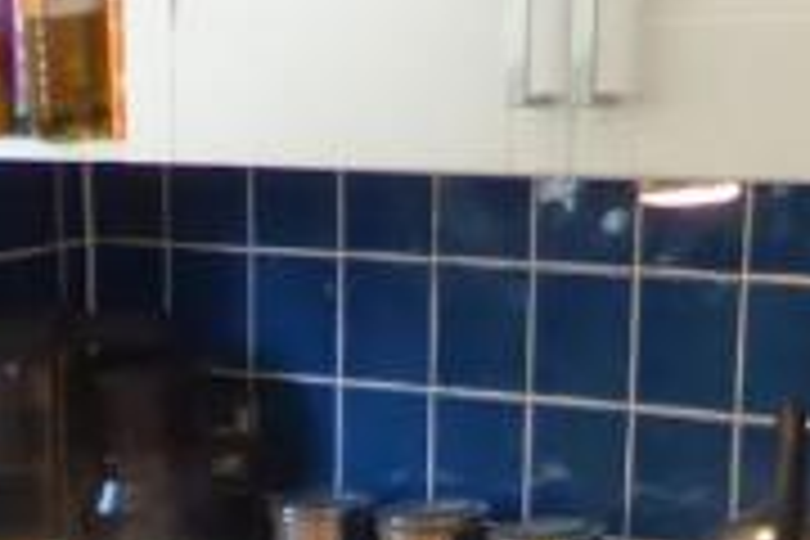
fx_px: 3330
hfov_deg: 13.3
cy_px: 1544
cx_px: -292
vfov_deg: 8.1
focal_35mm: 148
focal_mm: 4.3
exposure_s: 1/60
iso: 320
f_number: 3.3
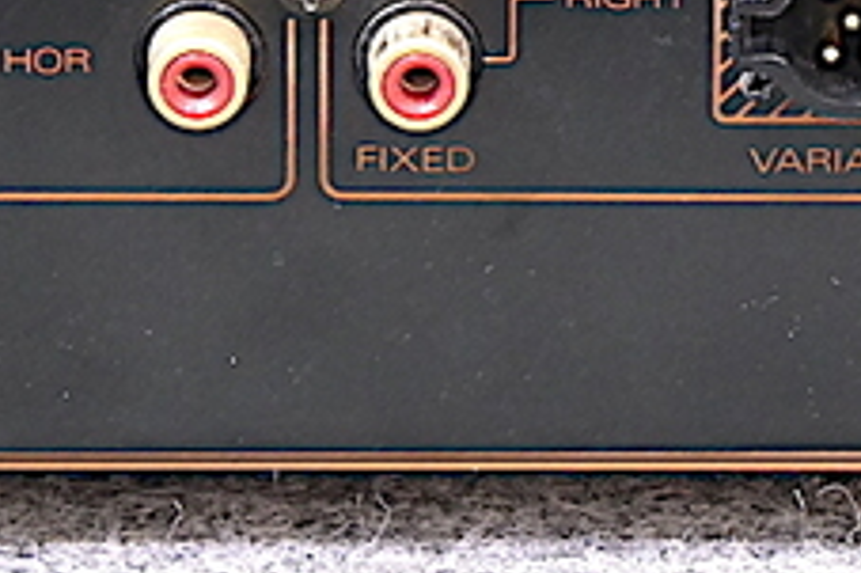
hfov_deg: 2.9
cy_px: -91
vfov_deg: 1.9
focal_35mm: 704
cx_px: 888
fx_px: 16825
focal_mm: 28.7
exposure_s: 1/1.3
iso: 200
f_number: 5.5
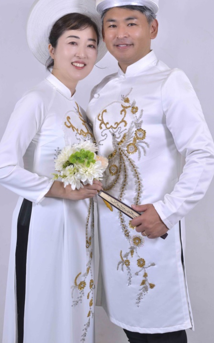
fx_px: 681
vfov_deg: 28.2
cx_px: 102
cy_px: 150
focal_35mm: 73
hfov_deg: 17.9
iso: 1000
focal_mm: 62
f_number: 5.6
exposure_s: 1/160
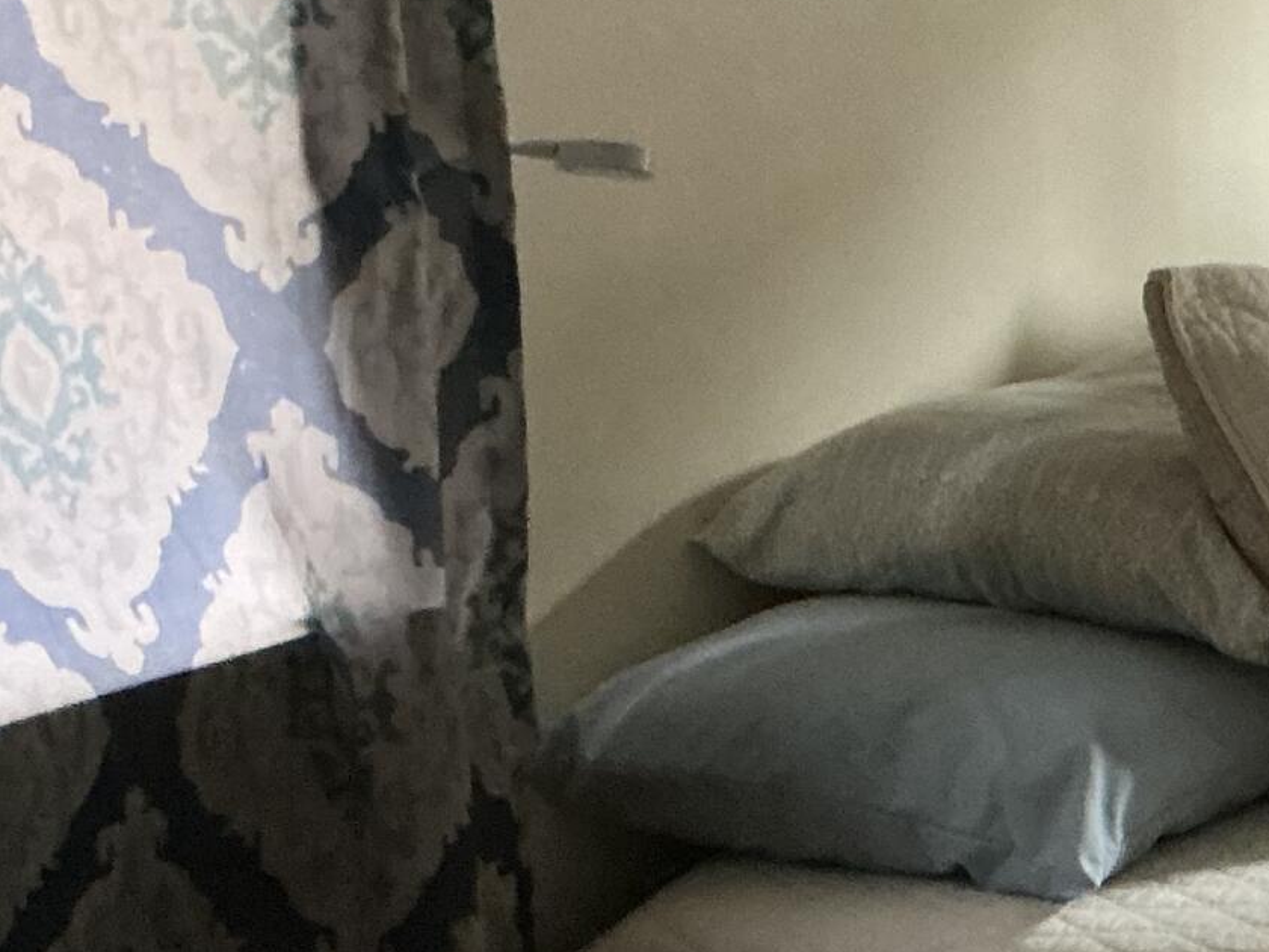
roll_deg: +1.6
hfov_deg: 17.6
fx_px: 3666
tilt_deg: -6.0
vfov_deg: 14.6
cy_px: 106
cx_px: 1902
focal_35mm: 100
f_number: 1.8
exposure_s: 1/30
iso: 250
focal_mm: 3
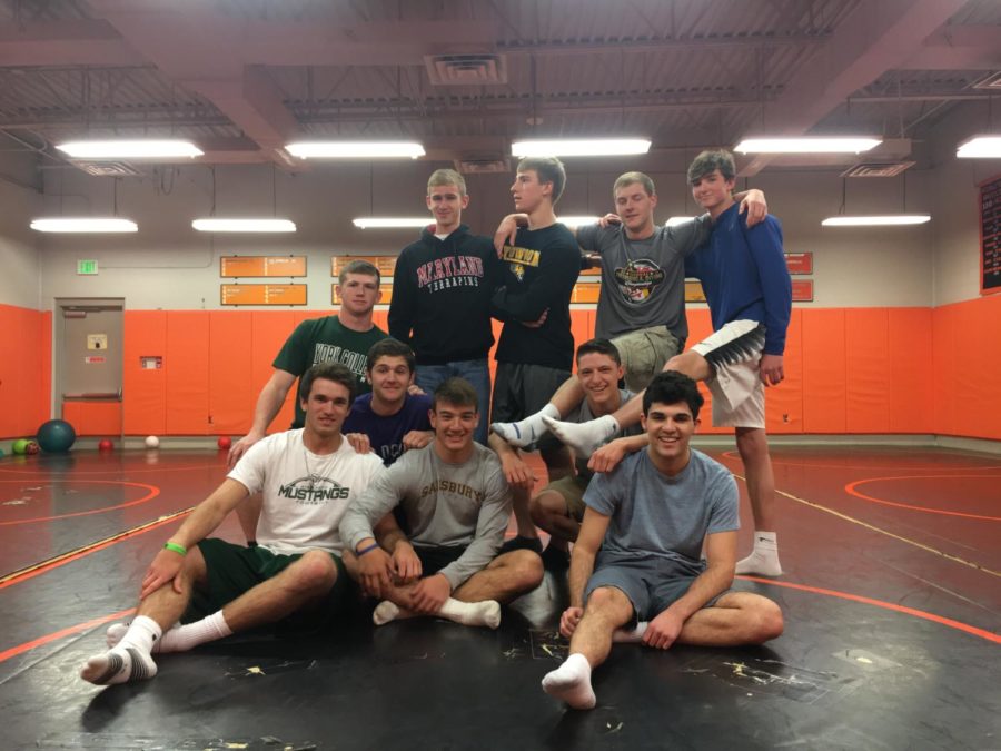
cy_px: 376
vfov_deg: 48.2
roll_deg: -0.3
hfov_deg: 61.7
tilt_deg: +1.5
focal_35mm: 29
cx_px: 500
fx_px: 839
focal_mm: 4.15
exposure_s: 1/30
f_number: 2.2
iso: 125
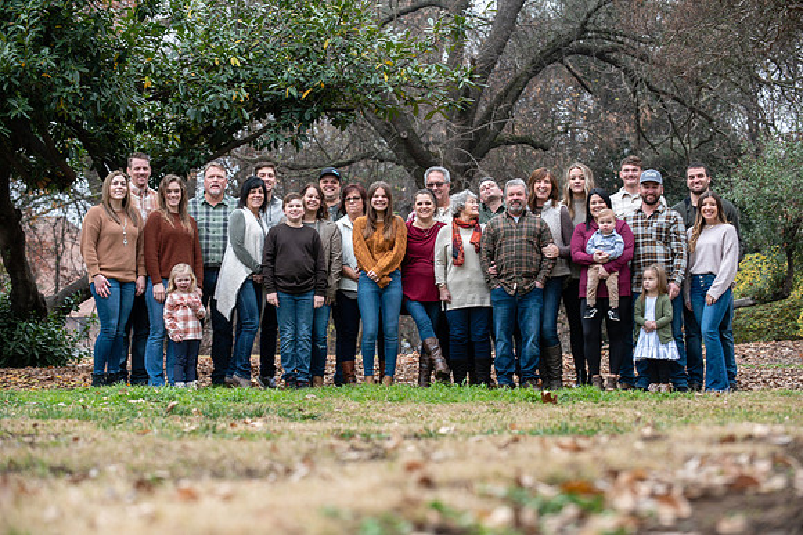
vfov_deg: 14.0
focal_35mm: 98
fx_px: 2186
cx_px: 402
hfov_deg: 20.8
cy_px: 268
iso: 200
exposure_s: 1/125
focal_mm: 98
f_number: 4
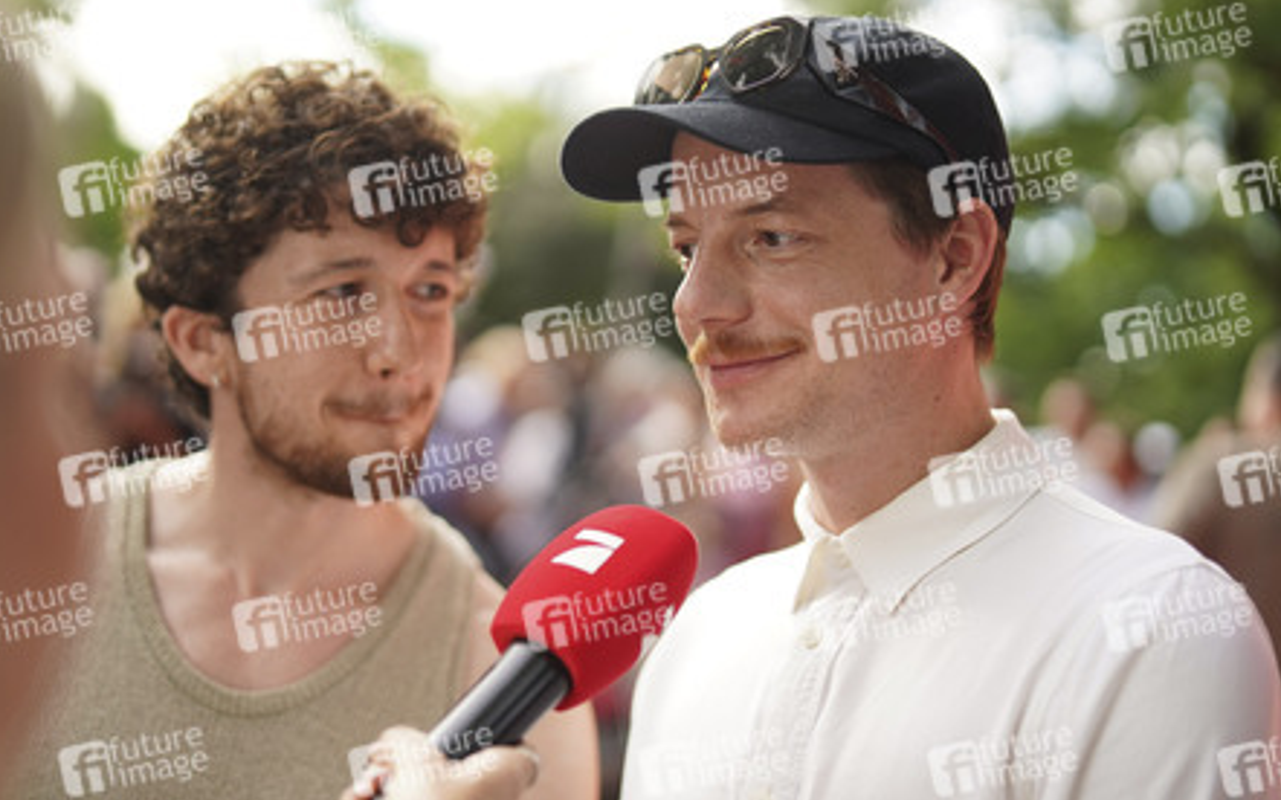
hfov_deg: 38.9
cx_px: 636
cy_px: 400
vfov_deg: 24.9
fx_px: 1815
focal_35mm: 52
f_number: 1.8
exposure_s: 1/2000
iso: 320
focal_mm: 50
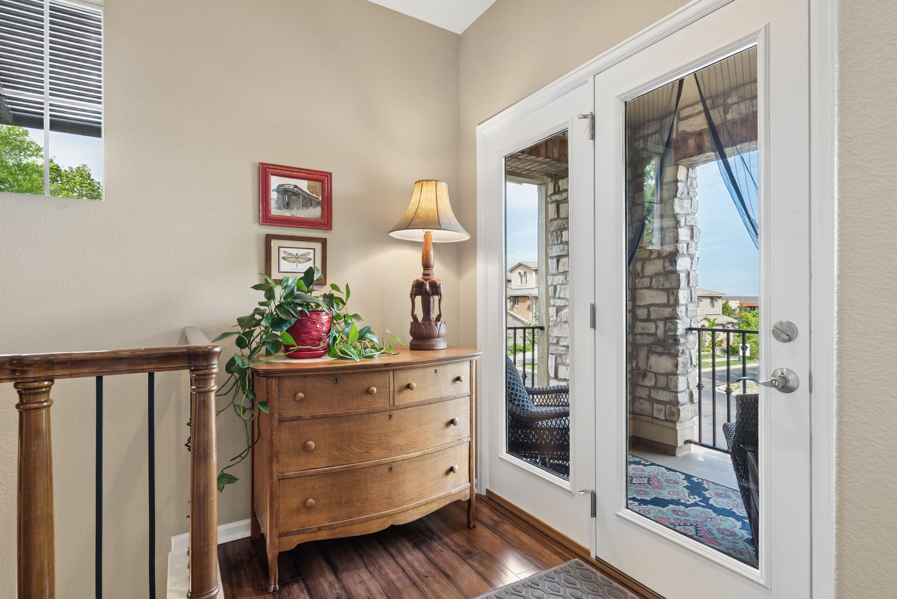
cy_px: 300
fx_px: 449
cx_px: 448
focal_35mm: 18
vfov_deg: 67.5
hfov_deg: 90.0
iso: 640
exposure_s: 1/25
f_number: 8
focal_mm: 18
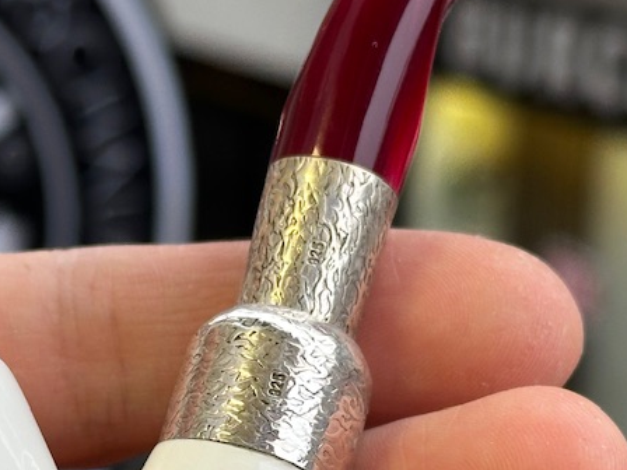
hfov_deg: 14.3
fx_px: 2481
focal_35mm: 137
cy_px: 403
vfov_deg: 10.8
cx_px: 130
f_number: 1.78
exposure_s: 1/121
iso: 64
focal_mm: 6.86
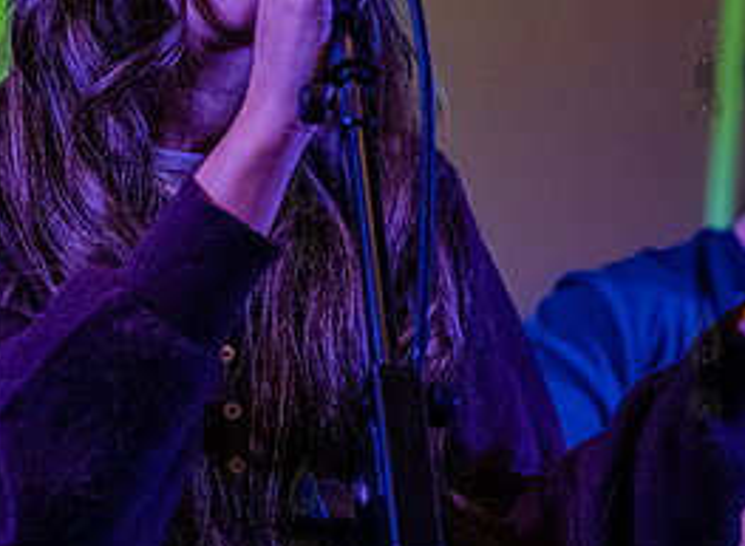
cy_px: 209
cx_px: 210
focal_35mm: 140
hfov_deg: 14.2
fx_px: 2990
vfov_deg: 10.4
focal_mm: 57
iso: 12800
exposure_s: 1/400
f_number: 3.2
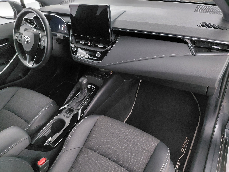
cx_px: 114
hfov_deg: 69.4
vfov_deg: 54.9
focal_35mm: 25
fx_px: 165
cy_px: 86
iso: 500
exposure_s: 1/25
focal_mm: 4.69
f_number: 1.8
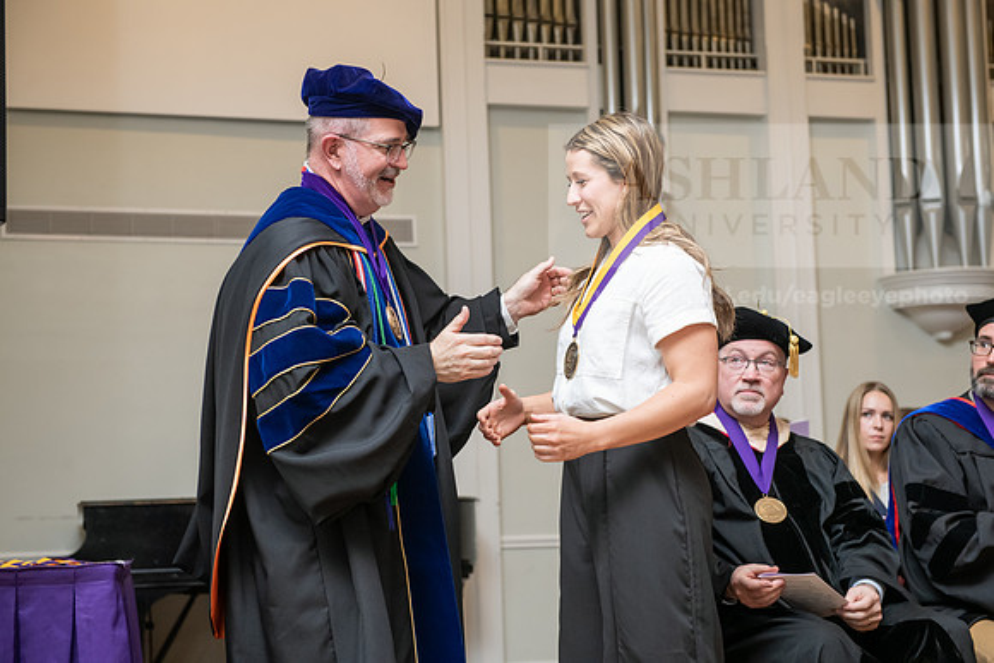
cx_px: 497
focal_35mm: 62
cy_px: 332
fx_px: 1712
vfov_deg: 21.9
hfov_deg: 32.4
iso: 1600
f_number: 4.5
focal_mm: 62
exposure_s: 1/200
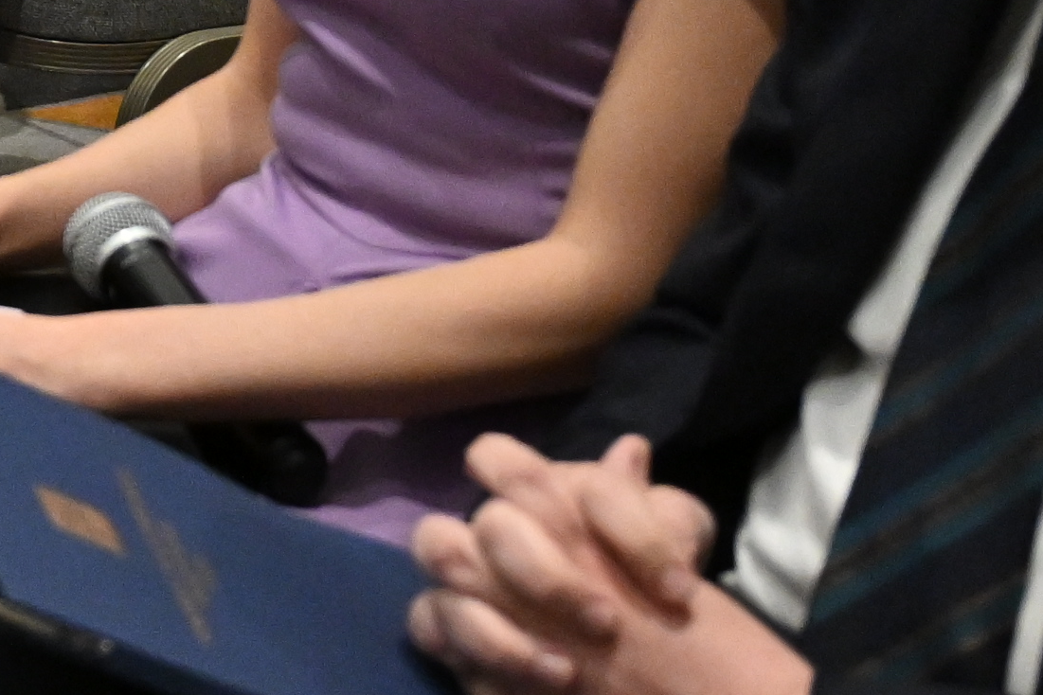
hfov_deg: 10.2
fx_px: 5296
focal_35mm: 183
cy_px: -688
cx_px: -1166
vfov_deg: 7.2
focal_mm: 32.5
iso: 2500
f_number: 3.5
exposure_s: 1/250
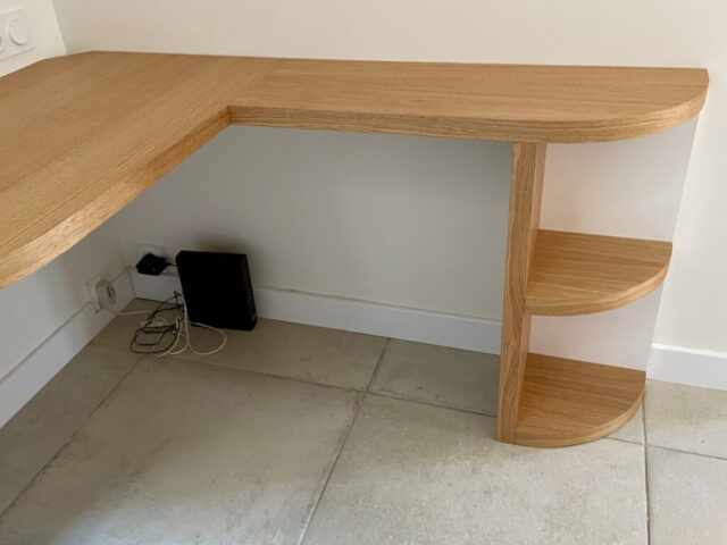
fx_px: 546
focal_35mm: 26
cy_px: 272
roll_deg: +2.6
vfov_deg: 53.1
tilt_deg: -30.6
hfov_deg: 67.3
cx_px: 364
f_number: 1.6
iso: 500
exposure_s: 1/60
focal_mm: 4.2
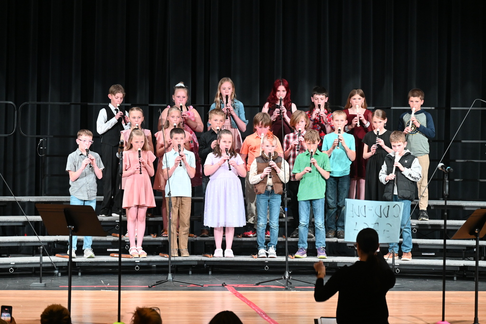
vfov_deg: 10.8
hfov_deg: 16.1
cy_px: 162
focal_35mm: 128
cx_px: 243
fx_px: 1721
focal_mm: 85
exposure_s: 1/125
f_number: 5
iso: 2200
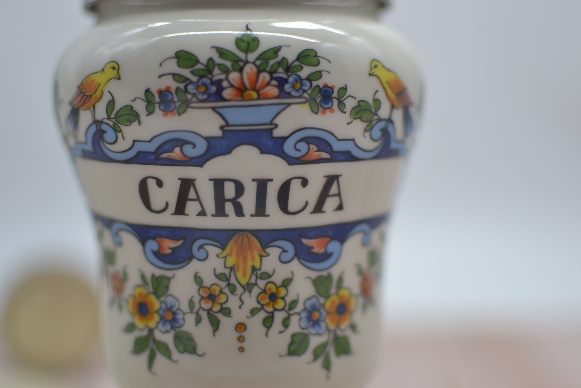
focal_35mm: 52
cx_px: 290
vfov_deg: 25.8
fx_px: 847
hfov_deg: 37.9
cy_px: 194
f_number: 1.8
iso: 100
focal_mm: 35
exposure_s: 1/500
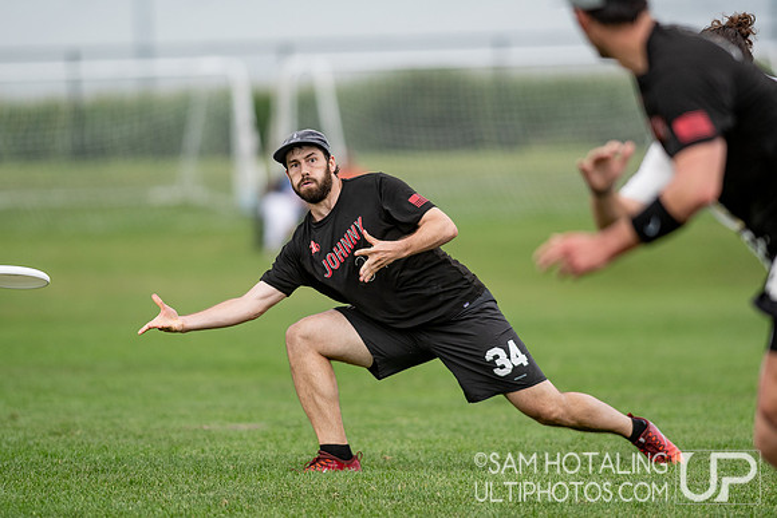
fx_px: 9761
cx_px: 387
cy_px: 259
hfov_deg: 4.6
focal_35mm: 452
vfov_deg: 3.0
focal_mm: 300
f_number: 2.8
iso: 250
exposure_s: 1/3200
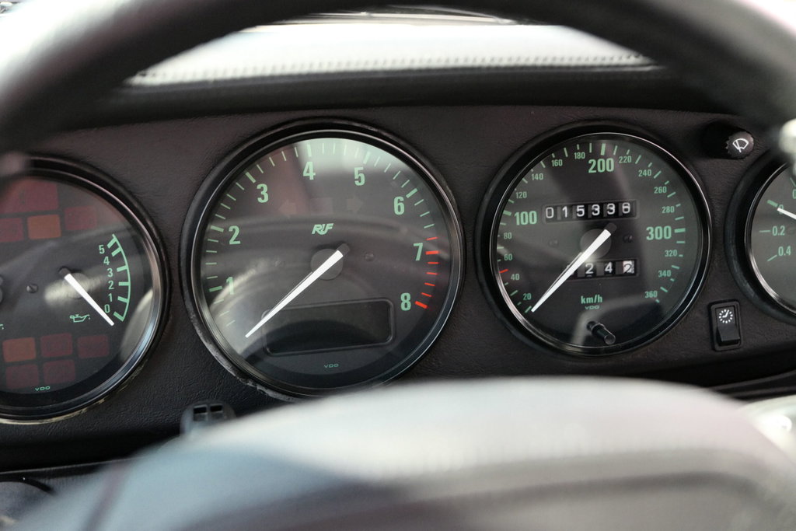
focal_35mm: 46
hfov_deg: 42.7
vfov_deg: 29.3
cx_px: 398
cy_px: 266
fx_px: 1017
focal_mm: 46
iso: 6400
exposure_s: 1/1600
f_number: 4.5
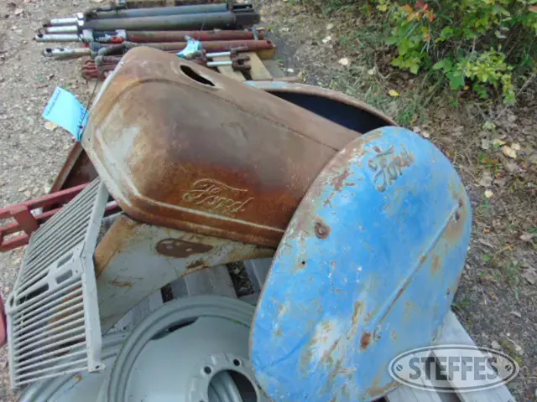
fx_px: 388
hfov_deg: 69.4
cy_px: 201
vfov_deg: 54.9
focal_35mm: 25
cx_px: 268
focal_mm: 4.5
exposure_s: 1/200
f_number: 3
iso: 80
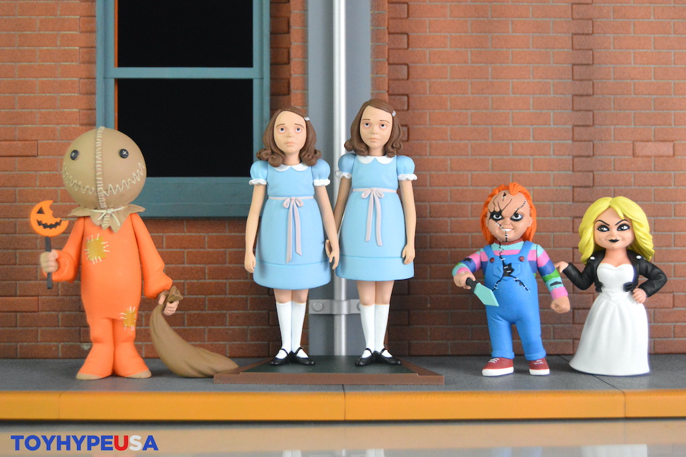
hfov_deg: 38.9
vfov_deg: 26.4
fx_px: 971
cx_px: 343
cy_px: 228
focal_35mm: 51
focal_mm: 34
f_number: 4.5
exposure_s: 1/100
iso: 3200
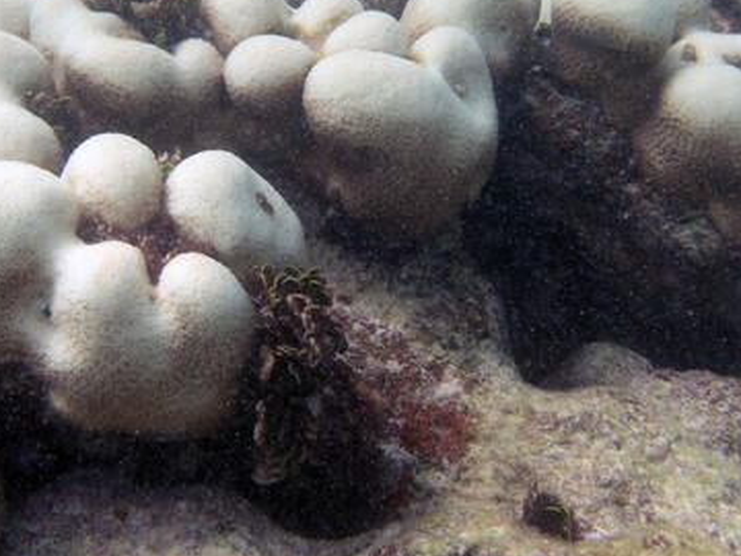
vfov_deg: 28.9
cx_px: 375
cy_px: 185
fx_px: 1070
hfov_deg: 38.2
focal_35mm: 50
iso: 100
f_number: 3.2
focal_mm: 5.5
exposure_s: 1/640
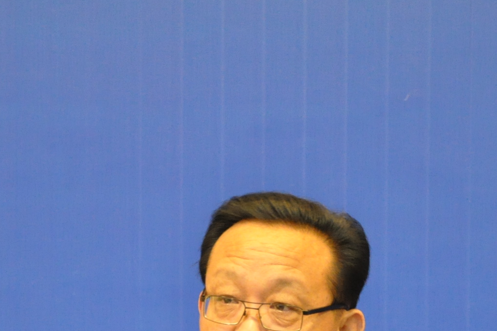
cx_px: 272
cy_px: 343
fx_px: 3242
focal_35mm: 235
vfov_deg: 5.8
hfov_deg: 8.8
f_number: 5.3
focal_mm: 75
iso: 3200
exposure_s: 1/30
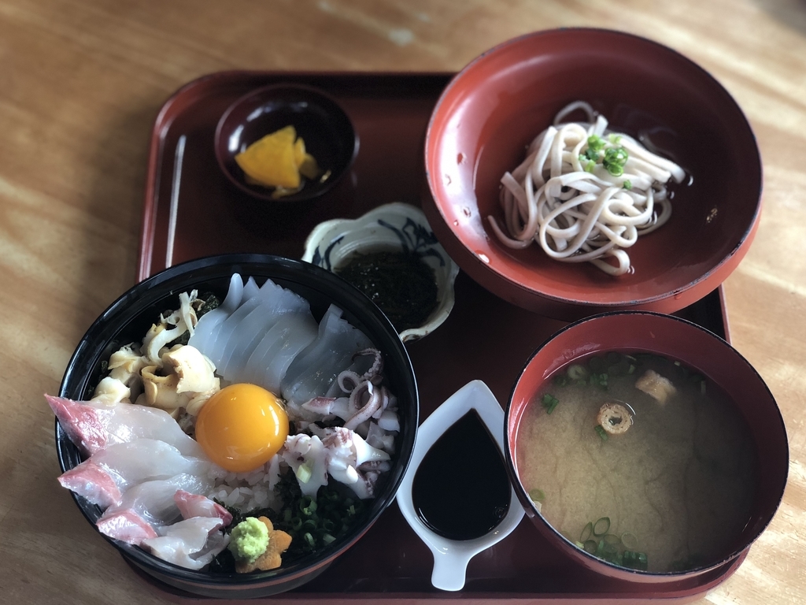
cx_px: 403
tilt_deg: -59.7
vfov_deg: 28.0
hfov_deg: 36.8
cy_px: 302
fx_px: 1211
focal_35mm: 52
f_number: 2.4
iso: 50
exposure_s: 1/60
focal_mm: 6
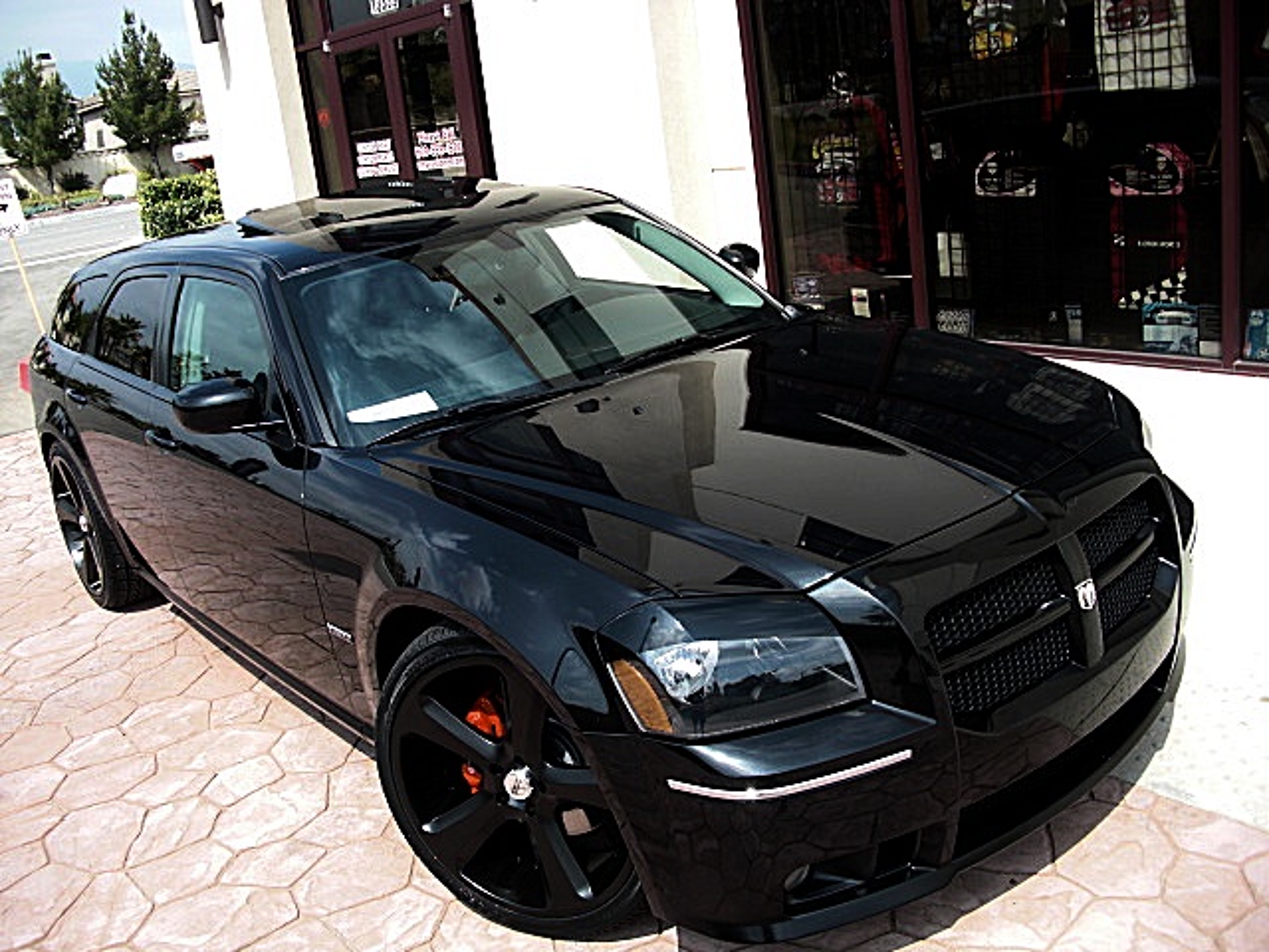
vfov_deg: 39.7
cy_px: 476
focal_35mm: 36
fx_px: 1320
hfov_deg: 51.4
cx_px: 634
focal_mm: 6.3
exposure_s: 1/500
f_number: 2.8
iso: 50
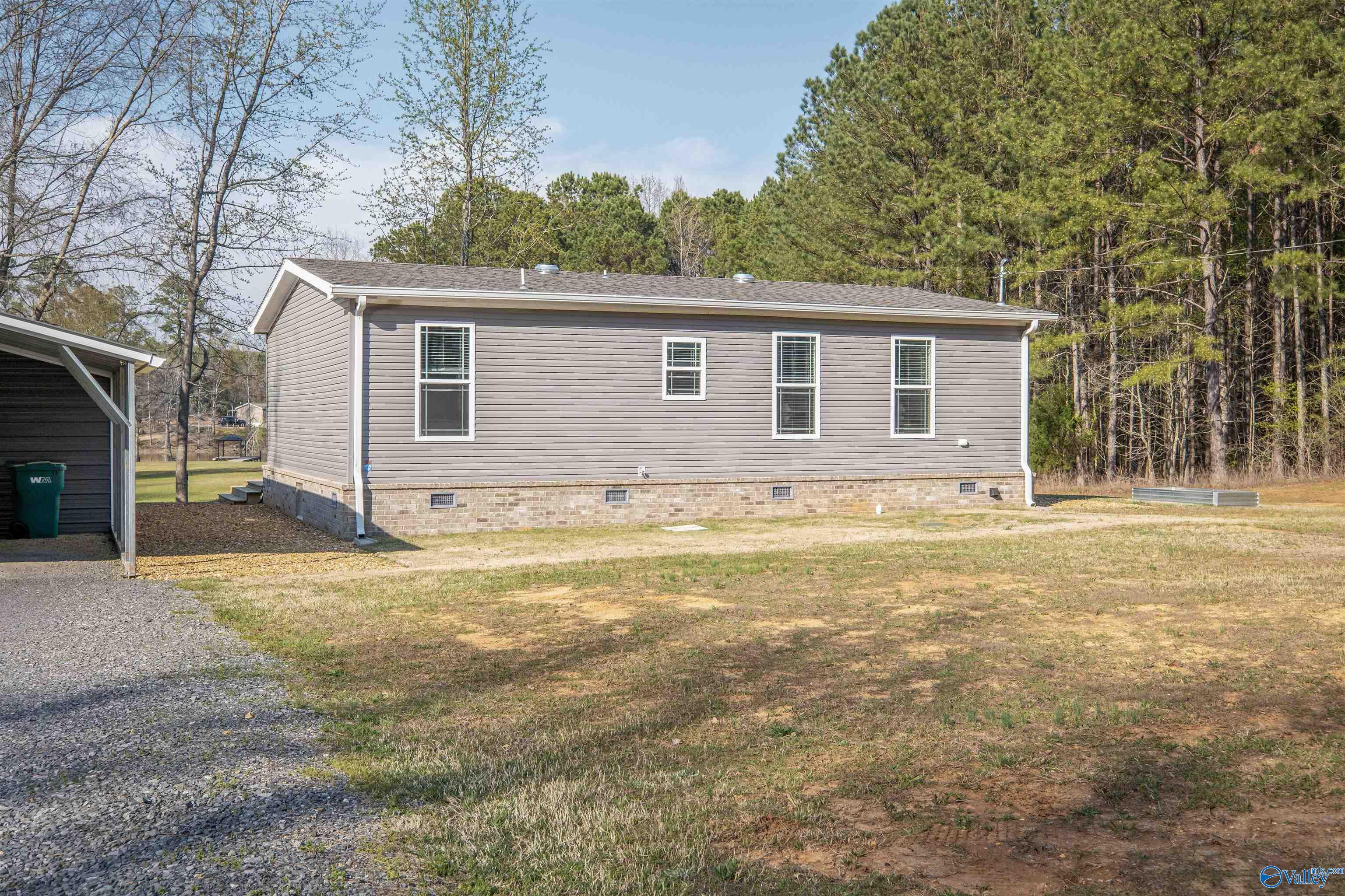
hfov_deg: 53.1
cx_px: 672
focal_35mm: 36
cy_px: 448
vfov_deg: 36.9
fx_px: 1345
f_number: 8
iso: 800
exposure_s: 1/800
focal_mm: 24
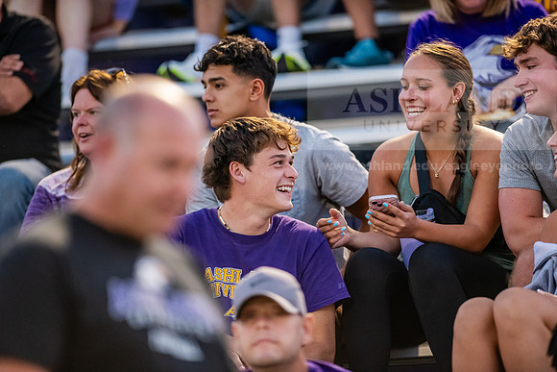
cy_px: 186
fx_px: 4643
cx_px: 278
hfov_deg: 6.9
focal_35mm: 300
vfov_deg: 4.6
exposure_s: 1/500
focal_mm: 300
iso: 4000
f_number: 3.2
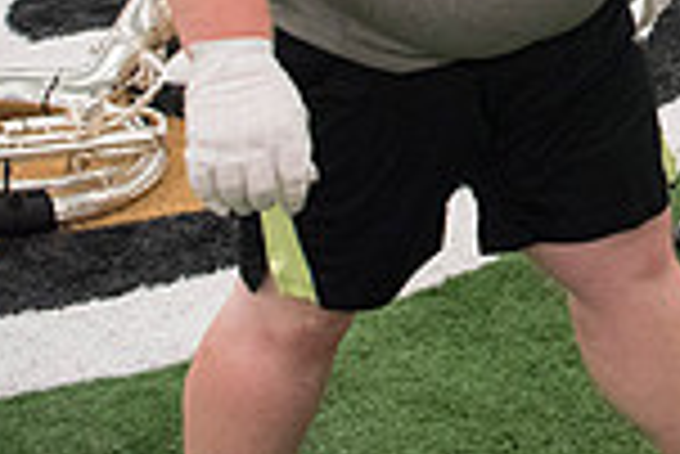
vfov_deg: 13.5
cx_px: 878
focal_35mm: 92
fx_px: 1739
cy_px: -335
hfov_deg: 20.3
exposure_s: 1/320
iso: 3200
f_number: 3.2
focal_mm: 24
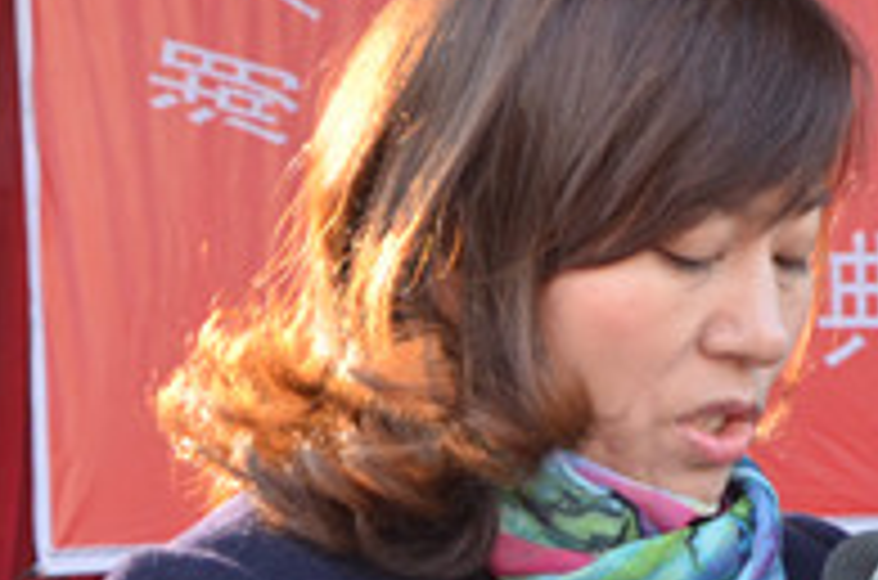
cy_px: 542
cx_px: 887
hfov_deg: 11.8
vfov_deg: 7.9
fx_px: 4185
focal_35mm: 172
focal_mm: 28
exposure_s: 1/200
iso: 640
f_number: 7.1
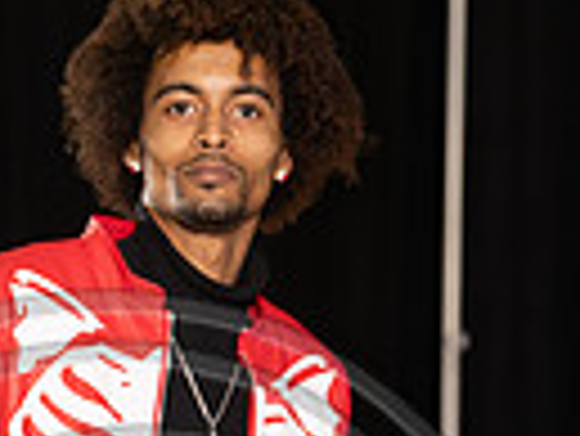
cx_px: 108
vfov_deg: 2.9
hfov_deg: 3.8
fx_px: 8704
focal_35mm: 519
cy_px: 742
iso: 640
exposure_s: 1/160
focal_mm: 155
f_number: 6.3
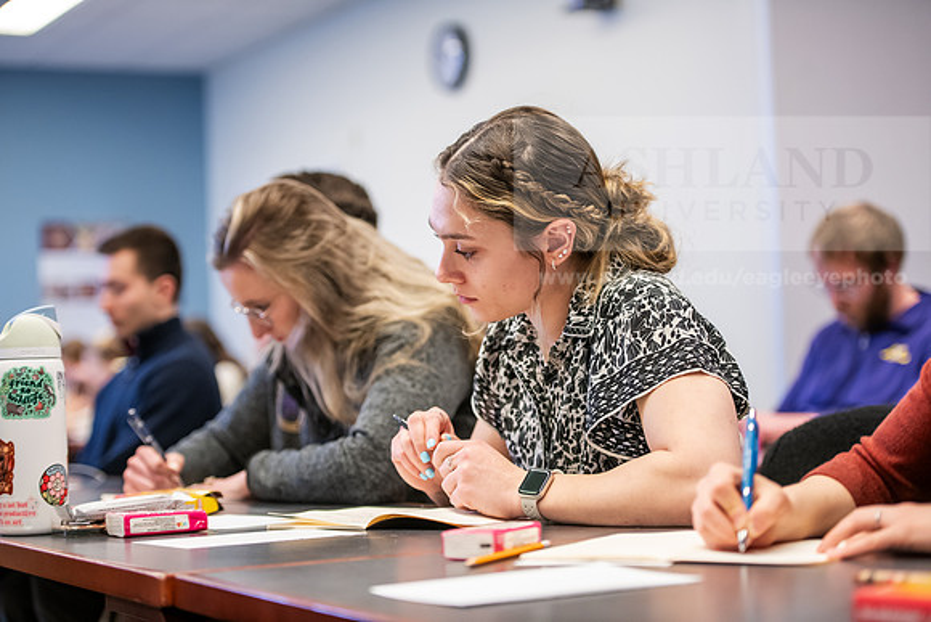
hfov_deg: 26.0
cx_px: 466
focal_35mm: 78
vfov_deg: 17.5
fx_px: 2018
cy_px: 311
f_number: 2.8
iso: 1600
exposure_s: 1/160
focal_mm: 78
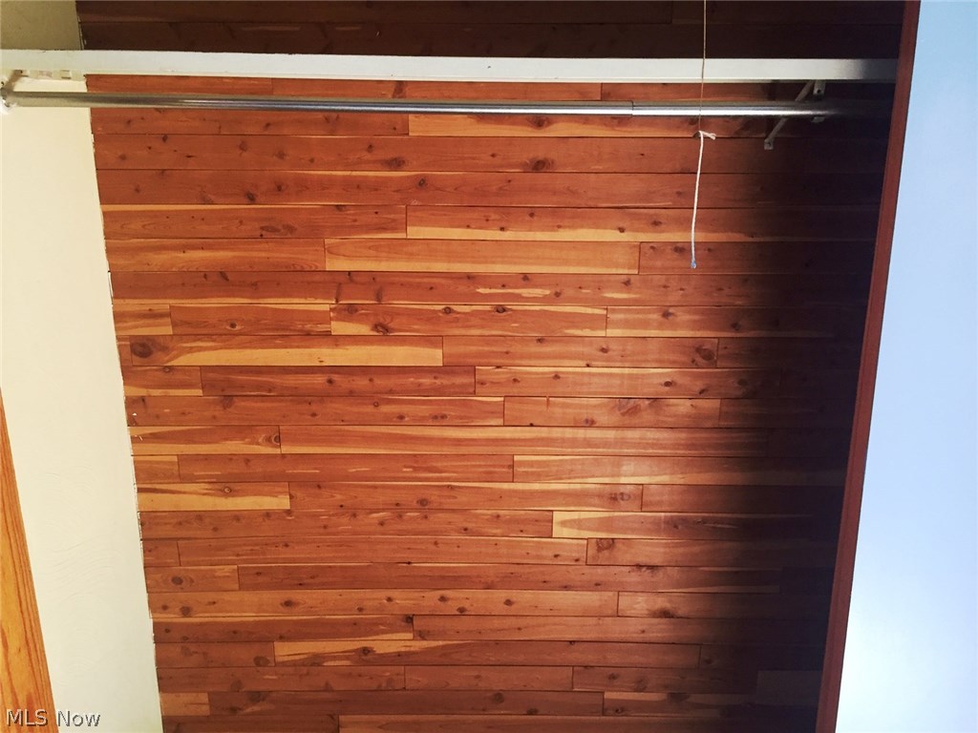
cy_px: 366
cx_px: 489
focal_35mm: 29
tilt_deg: -17.4
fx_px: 819
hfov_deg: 61.7
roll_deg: -0.9
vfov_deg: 48.2
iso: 125
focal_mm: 4.15
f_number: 2.2
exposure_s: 1/30
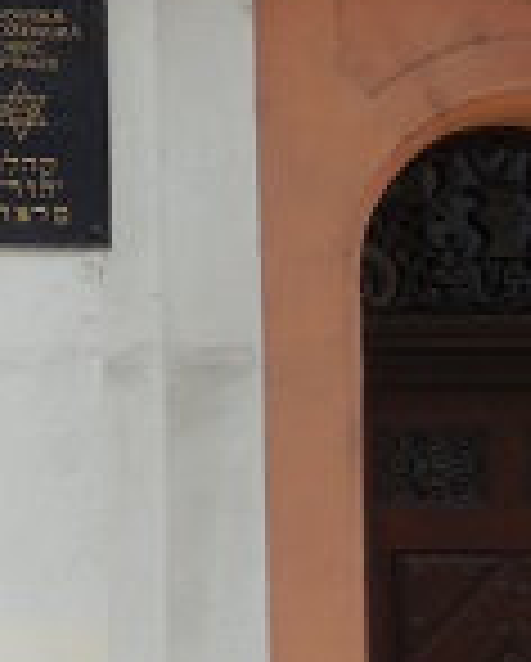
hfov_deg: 7.2
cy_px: 349
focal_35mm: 203
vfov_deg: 9.5
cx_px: -765
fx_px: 3980
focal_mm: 9.4
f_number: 4.3
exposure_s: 1/250
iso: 125
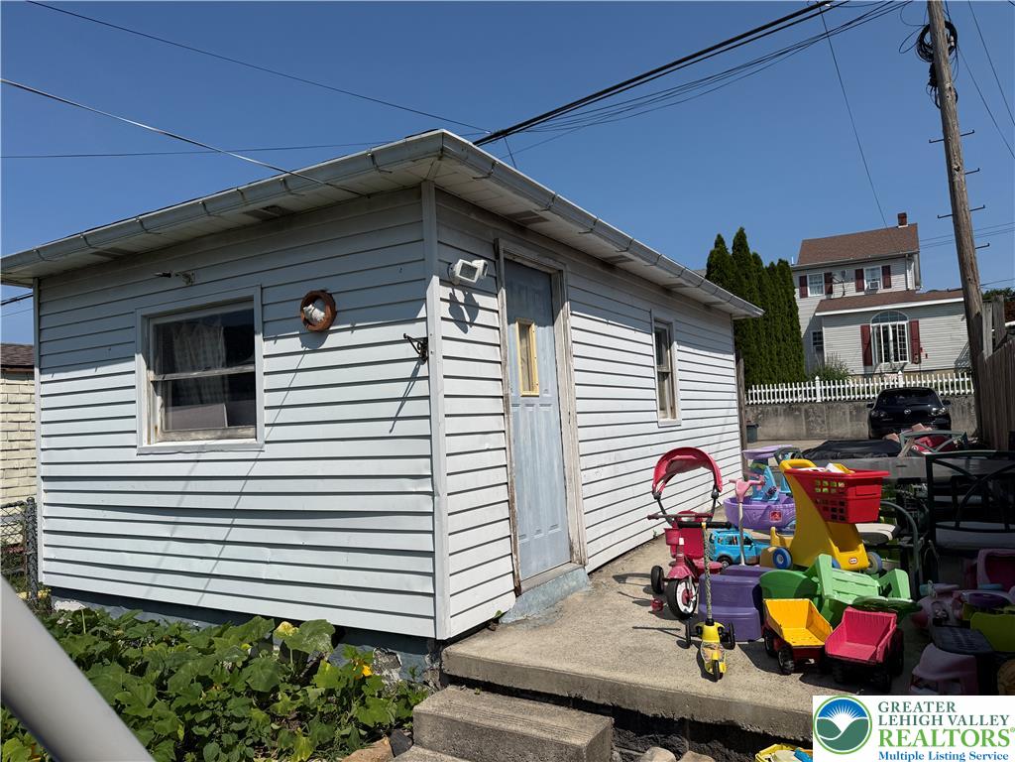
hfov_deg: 71.6
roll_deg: +2.4
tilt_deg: +2.1
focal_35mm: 24
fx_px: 704
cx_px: 508
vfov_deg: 56.8
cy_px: 381
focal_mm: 6.76
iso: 80
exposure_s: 1/11905
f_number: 1.78
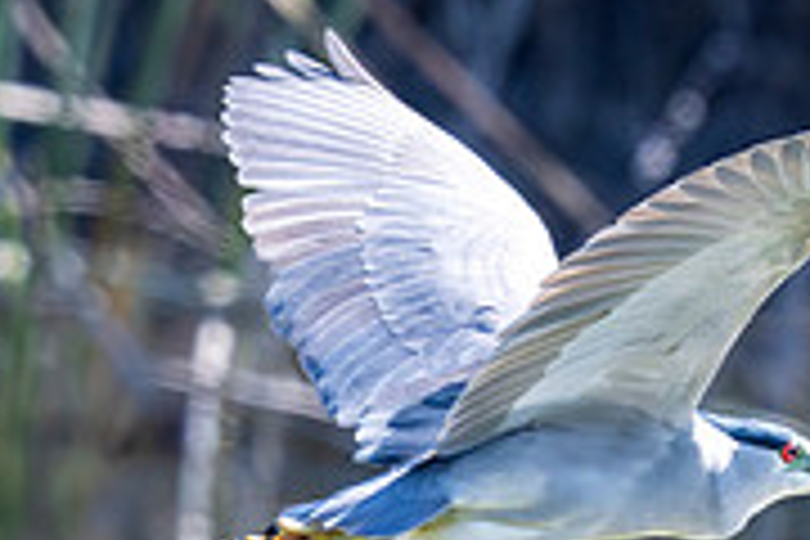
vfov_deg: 0.4
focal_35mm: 3259
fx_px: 73322
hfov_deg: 0.6
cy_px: 656
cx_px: 161
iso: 2500
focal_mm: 600
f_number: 10
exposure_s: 1/1600
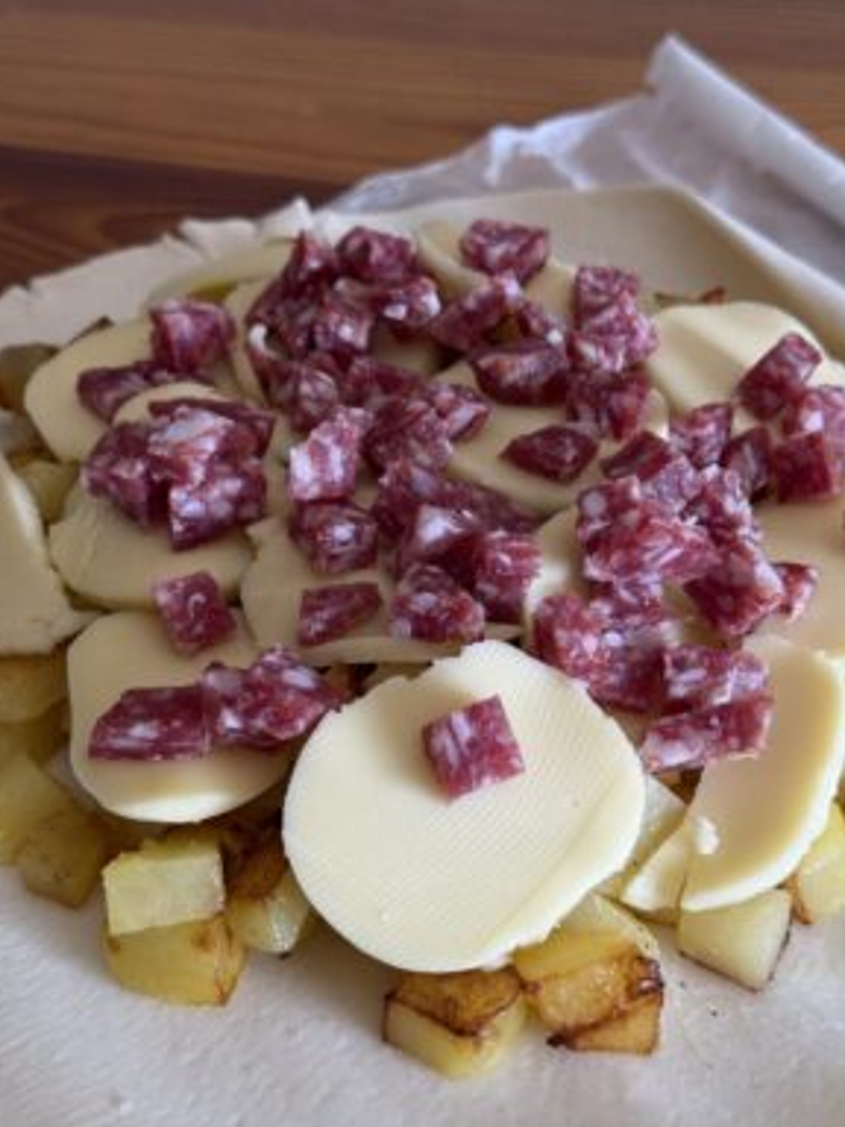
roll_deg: +3.6
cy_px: 572
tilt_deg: -40.0
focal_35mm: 50
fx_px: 1627
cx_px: 420
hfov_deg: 29.1
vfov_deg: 38.2
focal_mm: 6.76
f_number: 1.78
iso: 100
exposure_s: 1/77
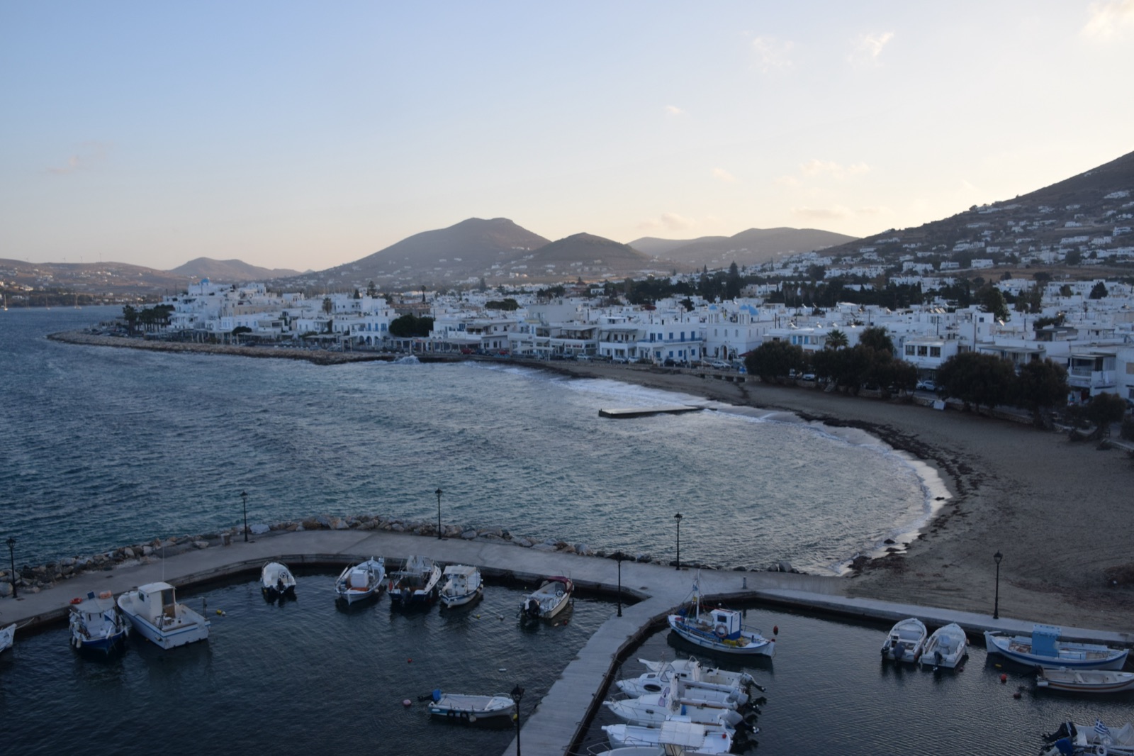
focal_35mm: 32
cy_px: 378
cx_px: 567
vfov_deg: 41.7
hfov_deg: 59.5
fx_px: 992
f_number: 8
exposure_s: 1/250
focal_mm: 21
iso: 200
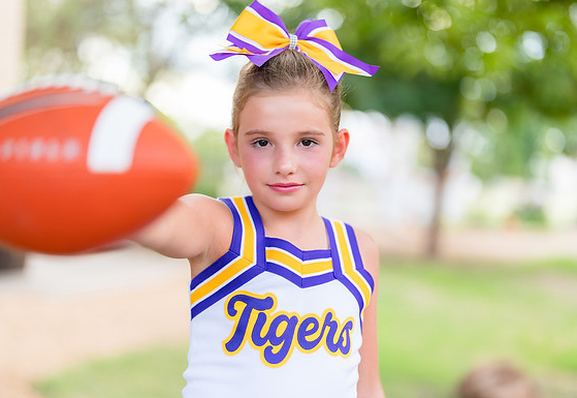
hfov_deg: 31.6
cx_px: 282
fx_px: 1020
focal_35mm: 63
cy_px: 233
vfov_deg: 22.0
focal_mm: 50
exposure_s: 1/400
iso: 100
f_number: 1.2
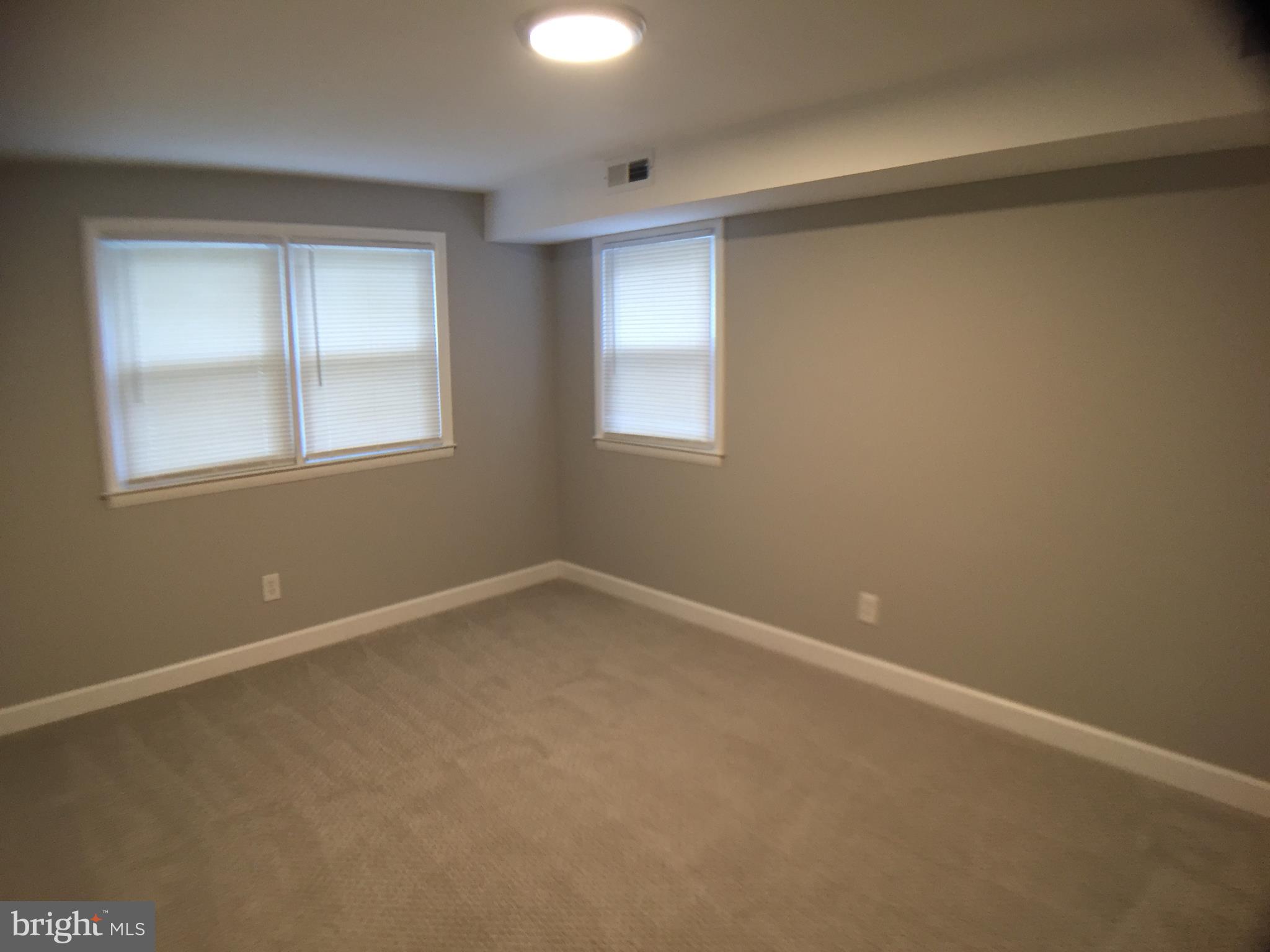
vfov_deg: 48.2
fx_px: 1064
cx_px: 635
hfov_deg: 61.7
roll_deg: +1.3
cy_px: 476
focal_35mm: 29
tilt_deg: -11.5
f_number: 2.2
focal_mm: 4.15
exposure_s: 1/30
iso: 100
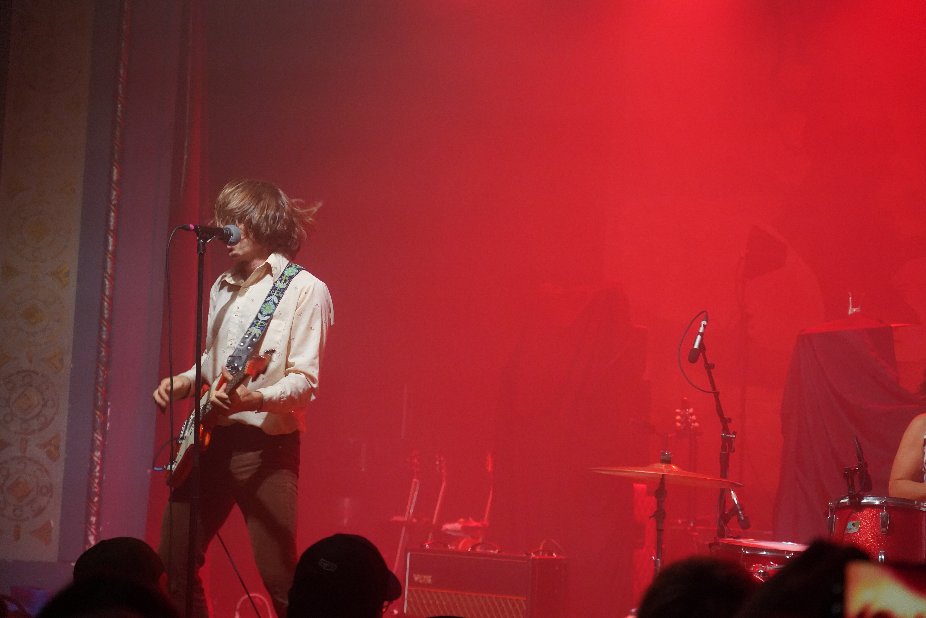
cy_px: 309
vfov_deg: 18.4
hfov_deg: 27.3
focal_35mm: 74
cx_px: 463
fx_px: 1903
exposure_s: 1/160
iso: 8000
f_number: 4
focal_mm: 74
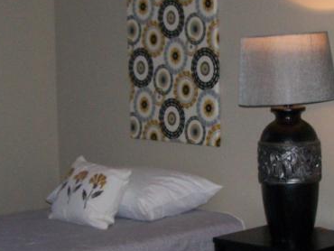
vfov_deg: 14.1
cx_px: 248
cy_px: 132
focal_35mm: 105
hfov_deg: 18.6
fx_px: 1014
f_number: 2.8
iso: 160
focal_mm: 6.3
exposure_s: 1/60
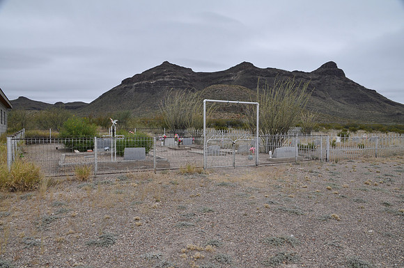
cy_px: 134
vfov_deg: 47.8
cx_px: 202
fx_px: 303
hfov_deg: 67.5
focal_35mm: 27
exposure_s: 1/80
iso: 200
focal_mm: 18
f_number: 9
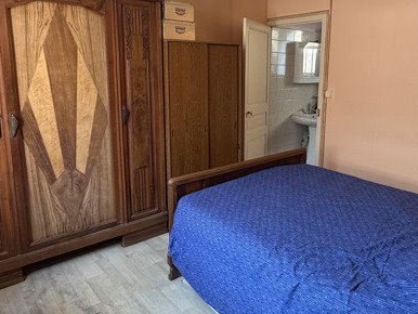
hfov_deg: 61.5
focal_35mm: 29
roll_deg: -0.1
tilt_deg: -9.4
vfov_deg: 48.0
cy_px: 126
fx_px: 350
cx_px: 231
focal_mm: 2.22
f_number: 2.2
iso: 320
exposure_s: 1/63
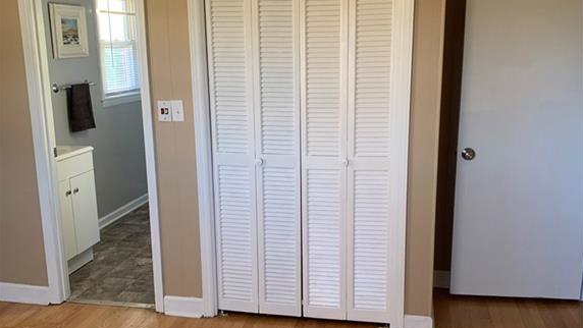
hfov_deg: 52.8
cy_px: 196
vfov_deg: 31.1
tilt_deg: -11.8
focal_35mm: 38
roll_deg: +0.4
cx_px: 293
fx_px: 588
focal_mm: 4.25
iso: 160
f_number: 1.8
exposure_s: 1/60
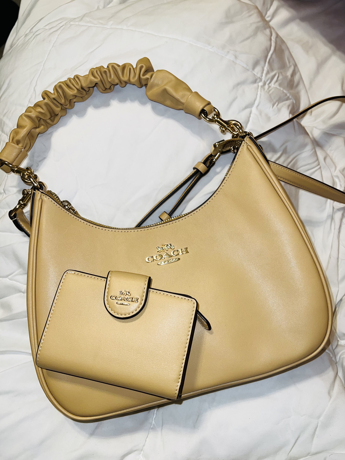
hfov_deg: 53.1
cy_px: 230
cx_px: 172
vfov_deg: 67.3
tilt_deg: -75.4
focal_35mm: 26
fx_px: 346
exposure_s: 1/63
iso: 32
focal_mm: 5.7
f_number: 1.5
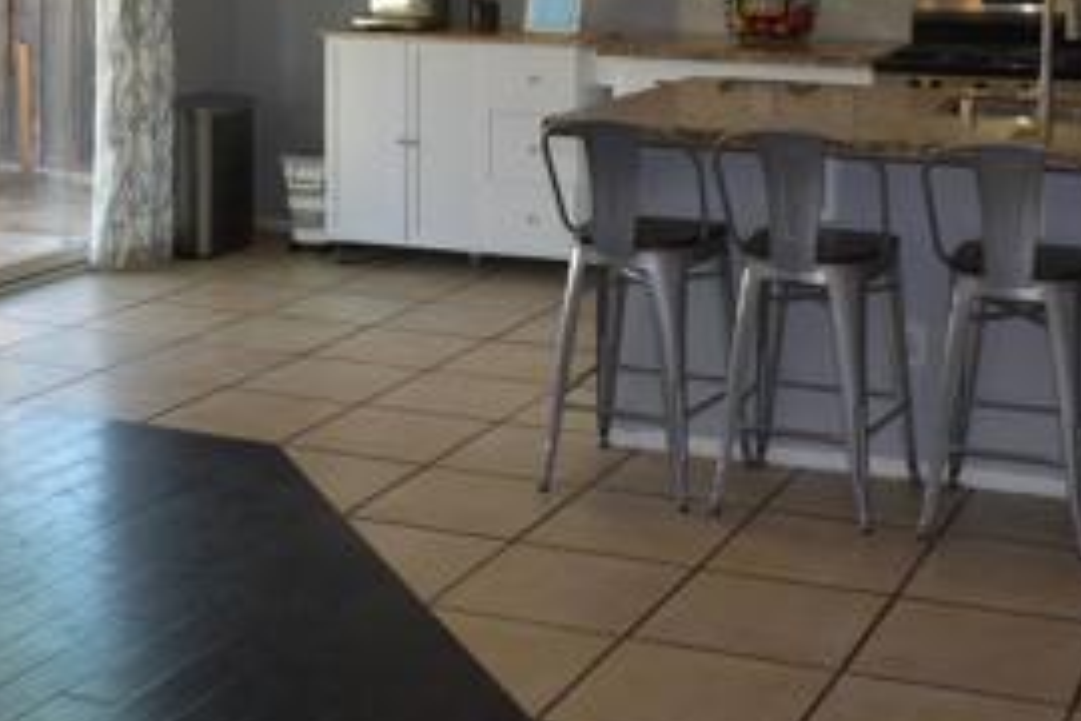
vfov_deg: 20.3
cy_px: -62
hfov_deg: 31.4
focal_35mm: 64
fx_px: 1922
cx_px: 597
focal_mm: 18
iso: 200
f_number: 4
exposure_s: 1/60
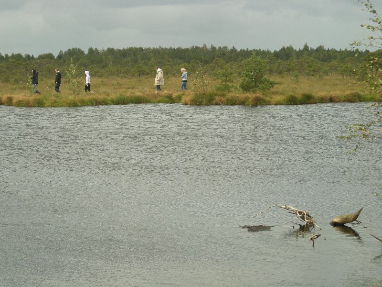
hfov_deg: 18.7
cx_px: 191
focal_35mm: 105
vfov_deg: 14.1
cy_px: 144
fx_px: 1159
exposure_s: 1/186
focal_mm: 17.1
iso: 64
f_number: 4.7
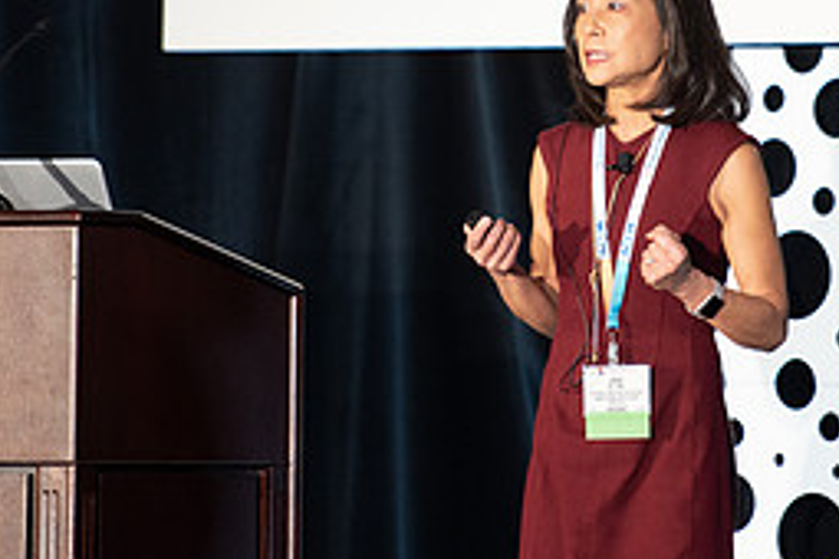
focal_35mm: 476
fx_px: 11093
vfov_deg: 2.9
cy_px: 143
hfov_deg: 4.3
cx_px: 624
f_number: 2.8
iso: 640
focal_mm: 200
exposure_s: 1/200
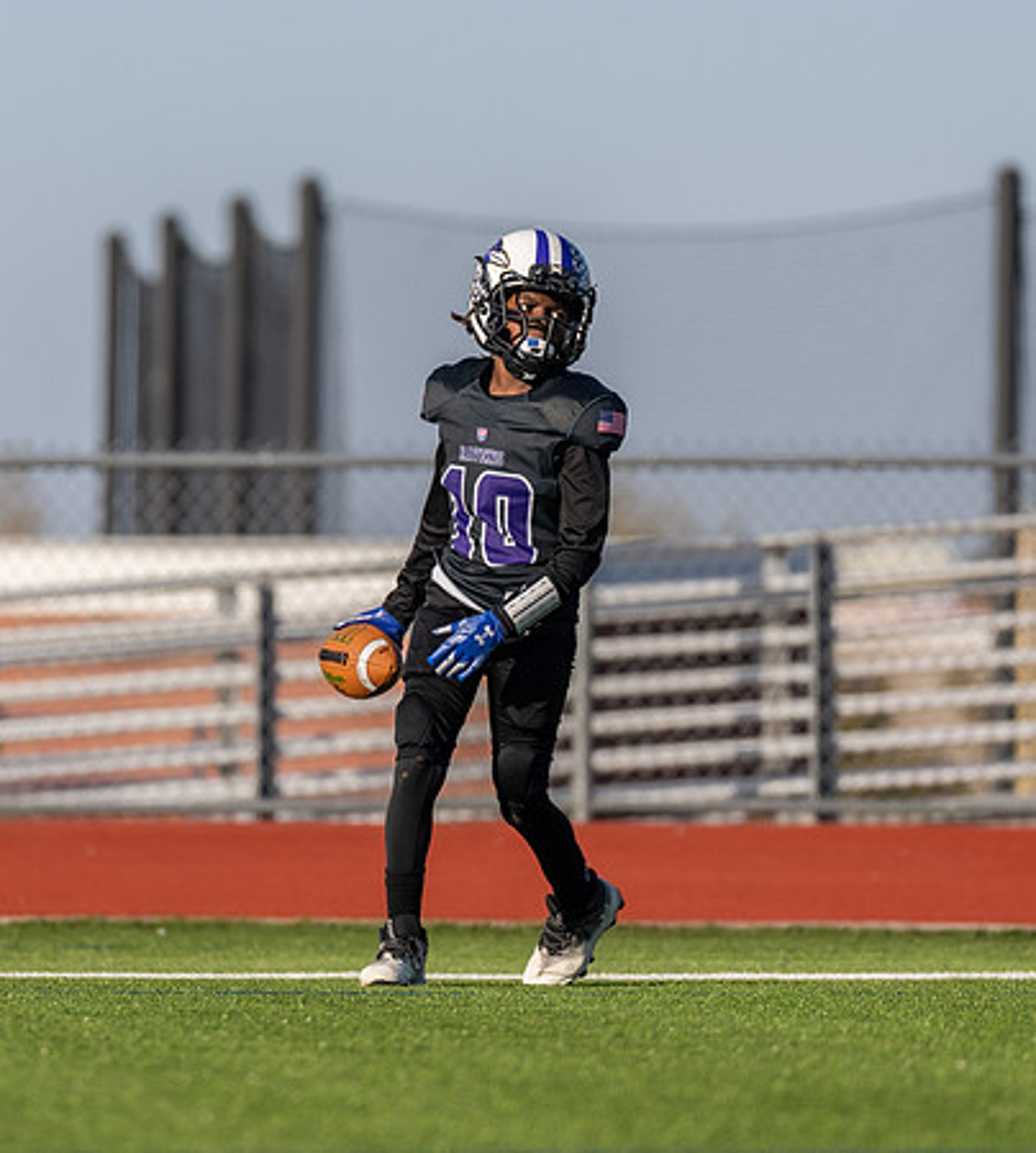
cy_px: 519
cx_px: 338
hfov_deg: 3.6
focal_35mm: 466
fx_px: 16695
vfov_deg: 4.0
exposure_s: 1/3200
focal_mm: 200
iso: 160
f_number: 2.8
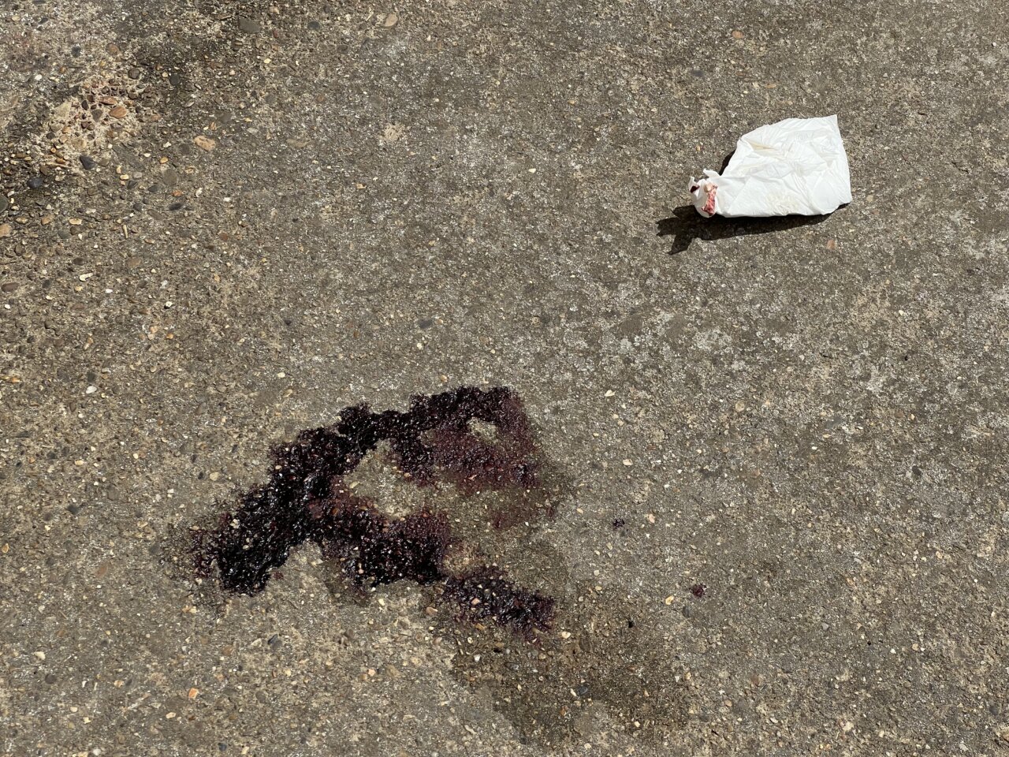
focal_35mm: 77
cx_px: 504
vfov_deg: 19.1
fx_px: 2244
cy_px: 378
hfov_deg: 25.3
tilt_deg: -57.6
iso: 32
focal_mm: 9
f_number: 2.8
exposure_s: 1/1449
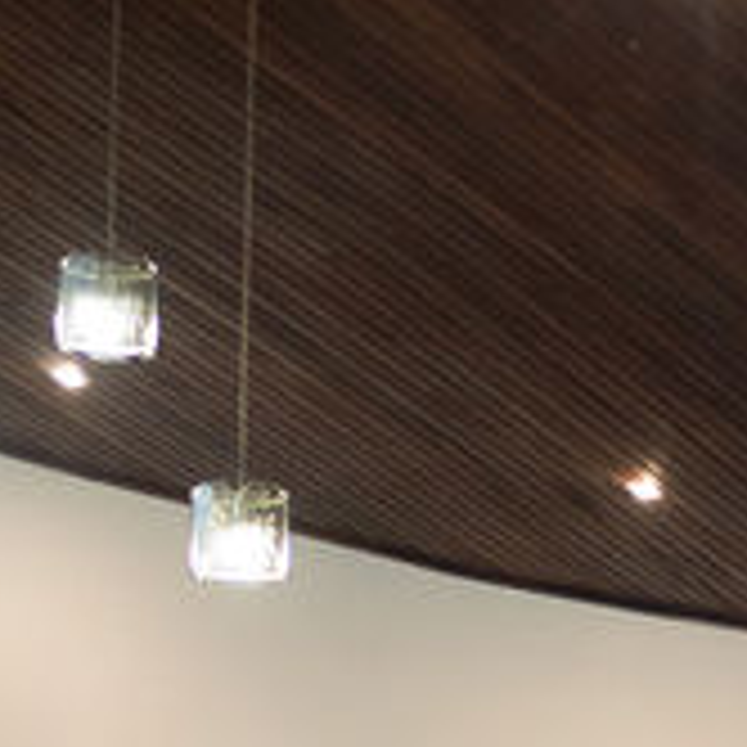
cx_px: 1040
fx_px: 4468
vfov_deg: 9.2
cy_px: 1312
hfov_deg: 9.4
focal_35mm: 183
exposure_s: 1/160
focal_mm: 35
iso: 1000
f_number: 1.8
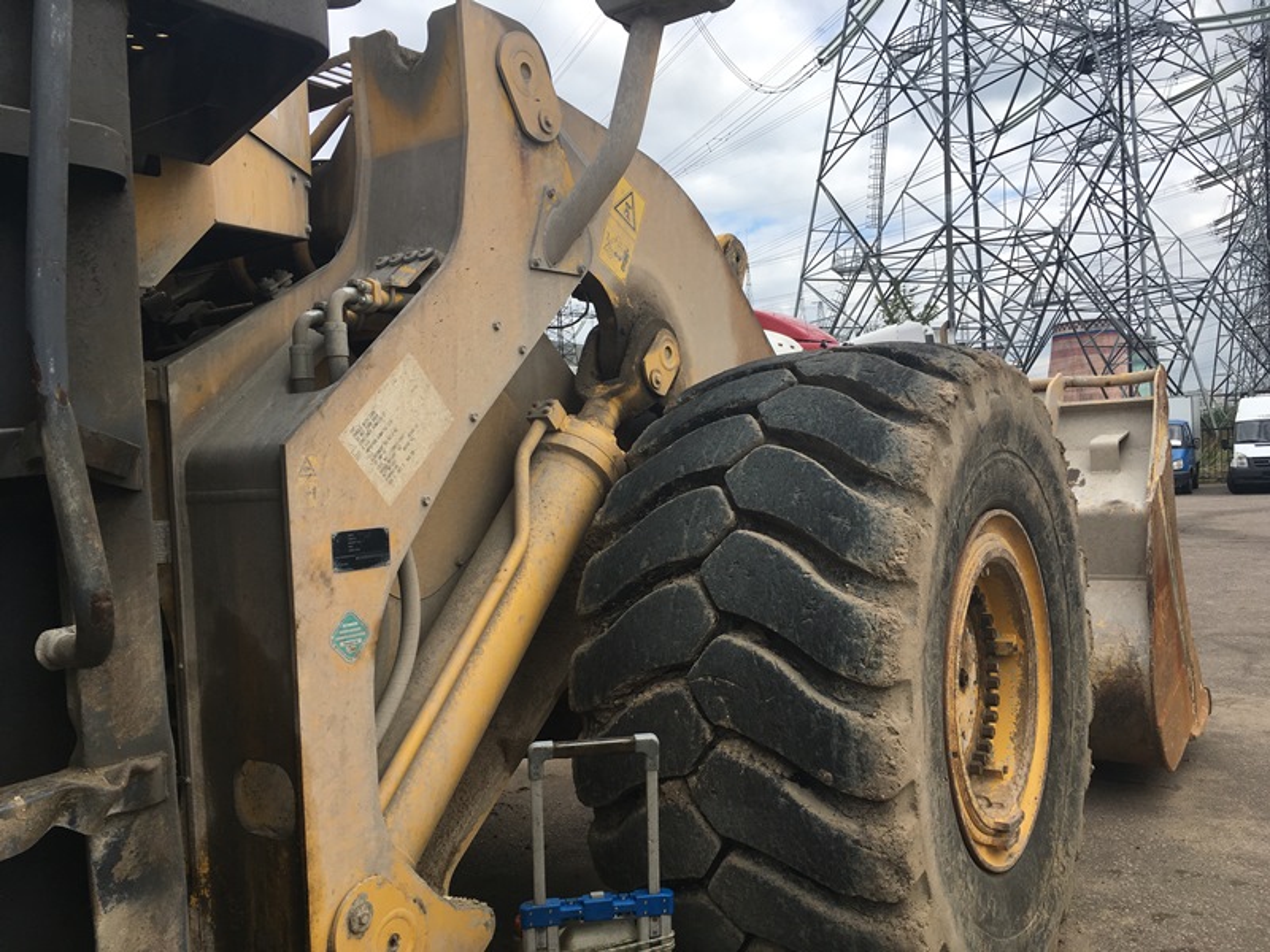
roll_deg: +2.9
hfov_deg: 61.7
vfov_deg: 48.2
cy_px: 476
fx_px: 1064
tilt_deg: +0.9
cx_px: 635
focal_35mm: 29
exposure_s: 1/938
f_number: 2.2
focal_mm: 4.15
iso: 25
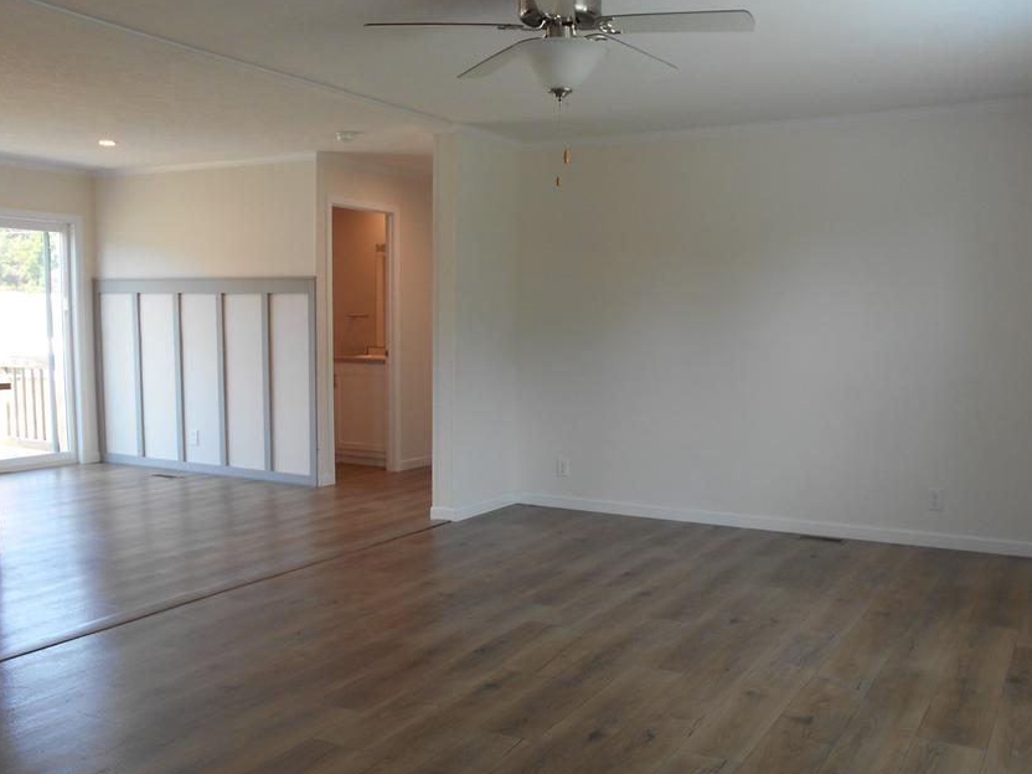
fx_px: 954
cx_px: 542
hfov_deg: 56.8
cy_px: 450
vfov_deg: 44.0
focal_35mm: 32
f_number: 3.2
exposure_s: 1/30
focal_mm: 4.6
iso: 100
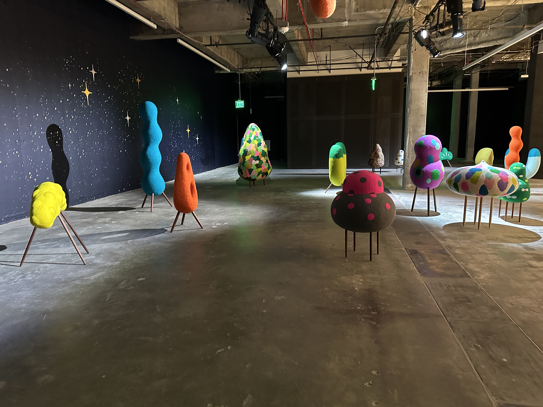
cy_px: 204
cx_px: 272
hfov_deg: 71.6
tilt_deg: -9.7
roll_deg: +0.1
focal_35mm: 24
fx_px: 376
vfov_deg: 56.8
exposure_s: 1/35
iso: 1000
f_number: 1.78
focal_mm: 6.86
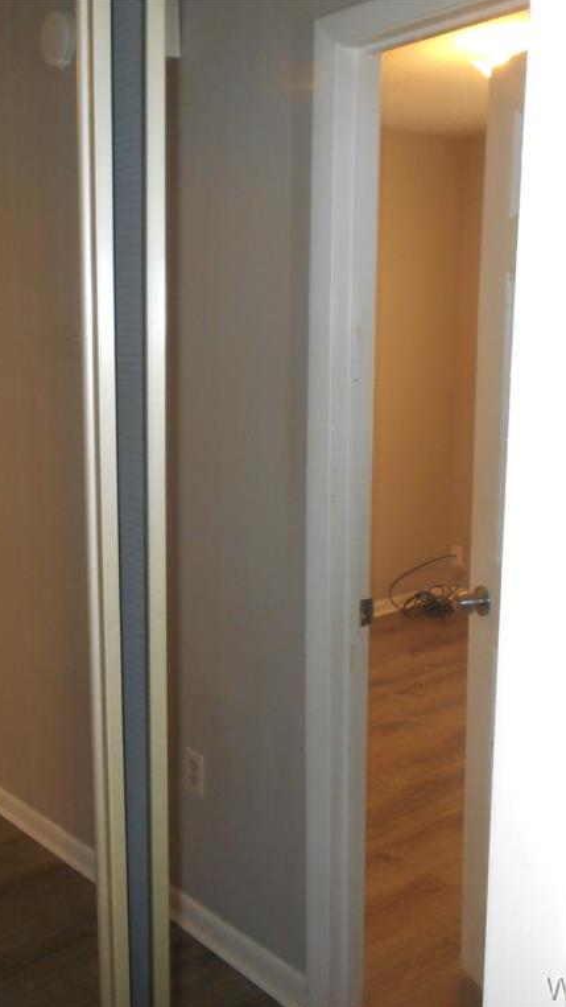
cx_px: 140
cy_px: 504
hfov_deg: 30.6
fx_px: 1014
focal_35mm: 38
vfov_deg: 52.8
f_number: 3.2
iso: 200
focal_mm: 4.6
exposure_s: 1/25
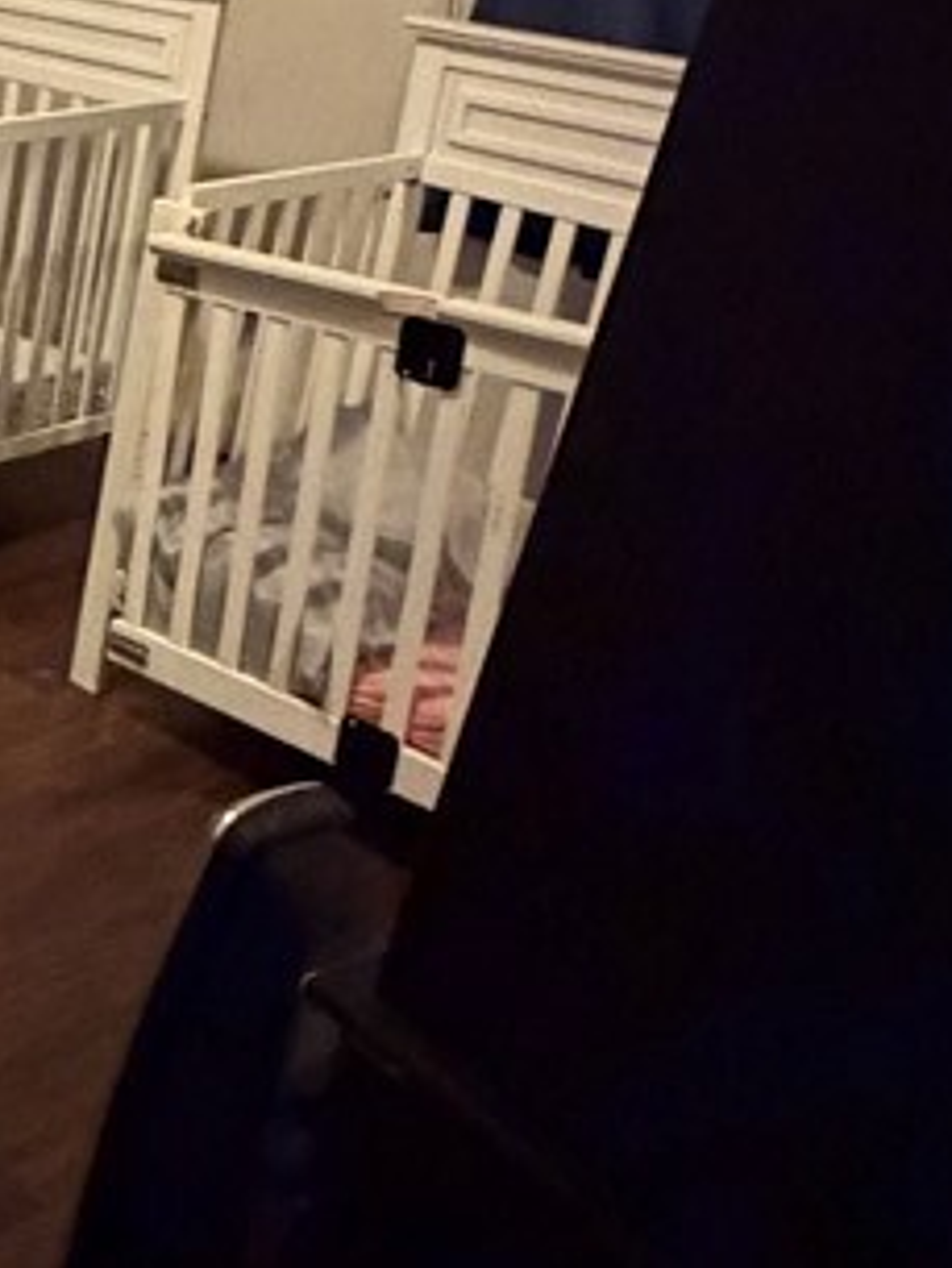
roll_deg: -3.1
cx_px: -482
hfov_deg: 24.1
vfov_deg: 39.8
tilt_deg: -19.4
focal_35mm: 47
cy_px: 387
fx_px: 1722
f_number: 2.2
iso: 1600
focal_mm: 2.22
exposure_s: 1/30
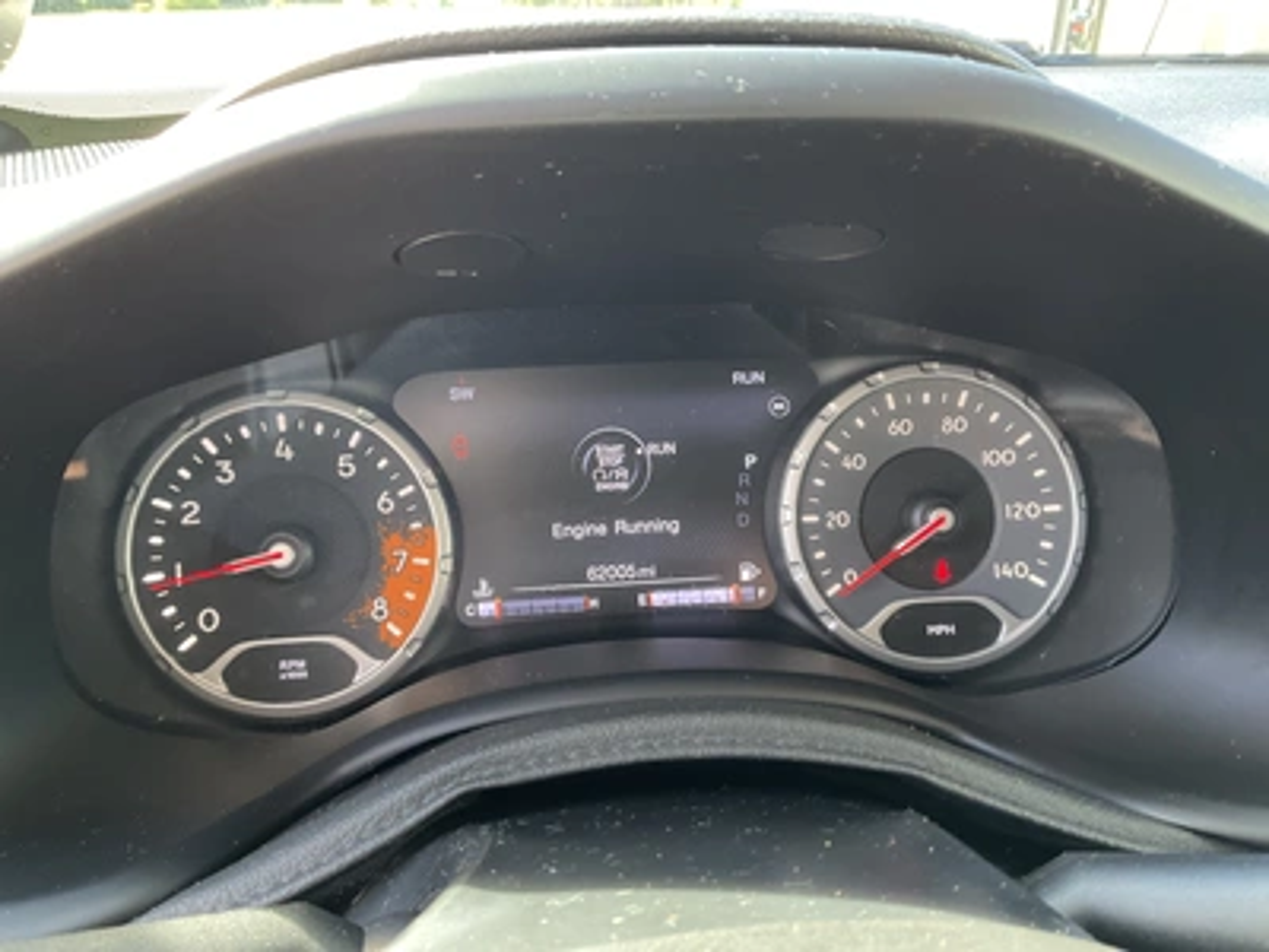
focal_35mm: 29
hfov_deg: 61.7
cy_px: 476
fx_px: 1063
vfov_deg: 48.2
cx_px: 634
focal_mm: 3
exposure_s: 1/60
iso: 125
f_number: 1.8
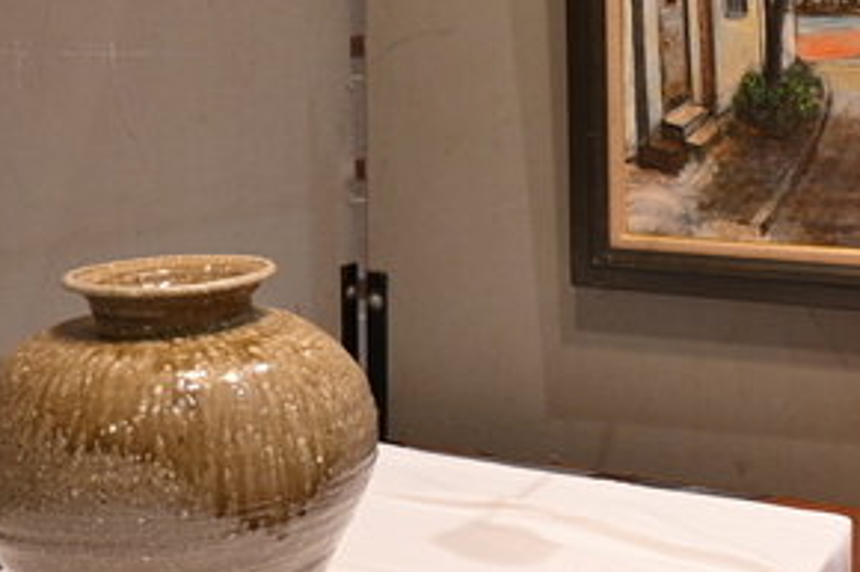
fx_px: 1265
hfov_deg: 36.3
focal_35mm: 53
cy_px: 200
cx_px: 682
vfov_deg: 25.4
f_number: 3.5
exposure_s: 1/125
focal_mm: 16
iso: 1400
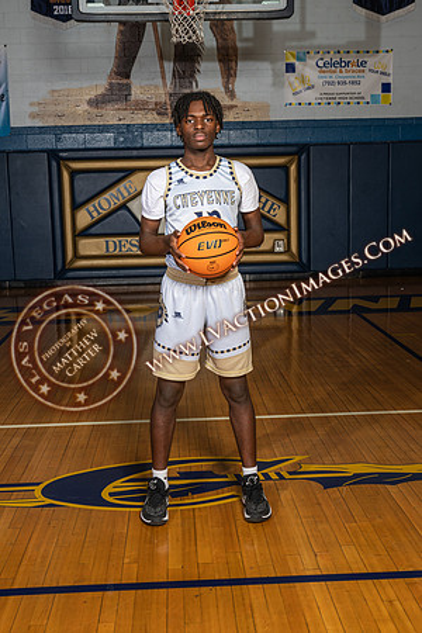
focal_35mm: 45
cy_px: 316
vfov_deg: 43.6
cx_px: 211
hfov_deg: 29.9
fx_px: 791
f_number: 7.1
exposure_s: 1/125
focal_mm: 45
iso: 125
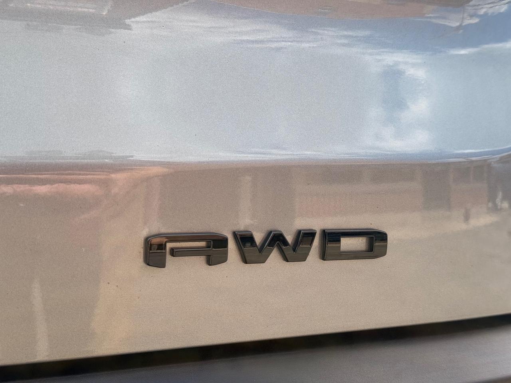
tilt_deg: -5.6
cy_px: 192
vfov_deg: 30.3
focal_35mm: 48
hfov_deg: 39.7
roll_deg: -2.5
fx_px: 709
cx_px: 256
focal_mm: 6.76
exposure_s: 1/2088
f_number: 1.78
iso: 64
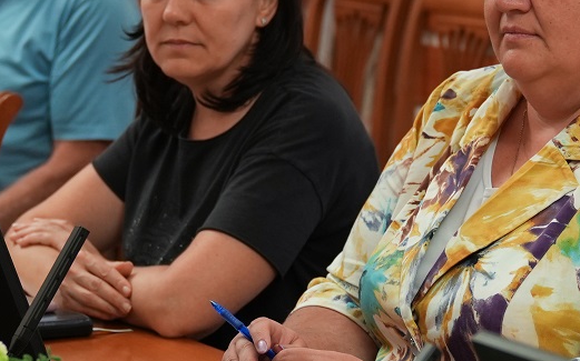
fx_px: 2796
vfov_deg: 7.4
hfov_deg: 11.8
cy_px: 99
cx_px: 405
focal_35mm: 177
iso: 800
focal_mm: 43
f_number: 2.8
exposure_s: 1/50
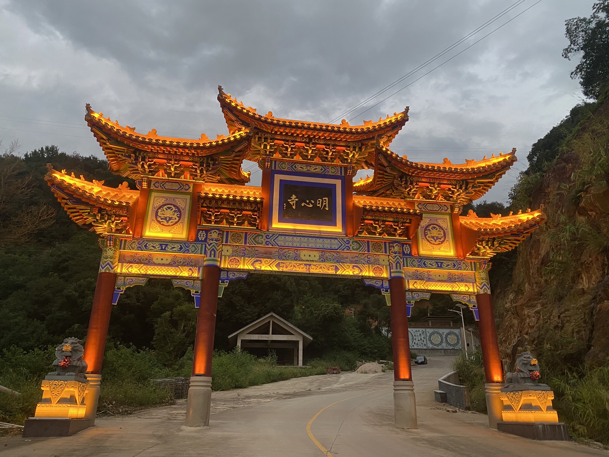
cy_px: 228
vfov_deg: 53.1
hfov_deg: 67.3
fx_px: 457
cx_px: 304
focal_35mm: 26
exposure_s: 1/60
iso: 200
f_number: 1.8
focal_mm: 4.25
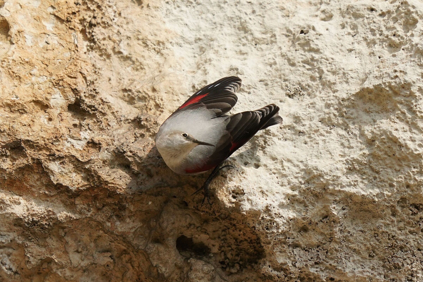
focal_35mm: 560
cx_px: 212
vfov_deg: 2.5
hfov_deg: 3.7
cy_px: 141
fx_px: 6581
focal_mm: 560
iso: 800
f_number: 5.6
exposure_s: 1/3200
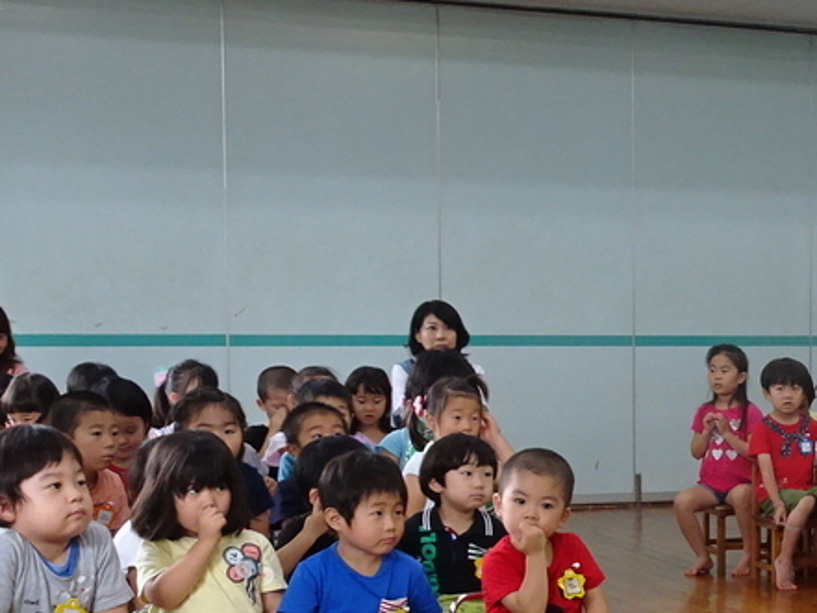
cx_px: 1017
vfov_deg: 16.9
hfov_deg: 20.8
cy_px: 469
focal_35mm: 87
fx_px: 2054
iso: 250
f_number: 4
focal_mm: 5.43
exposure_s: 1/40
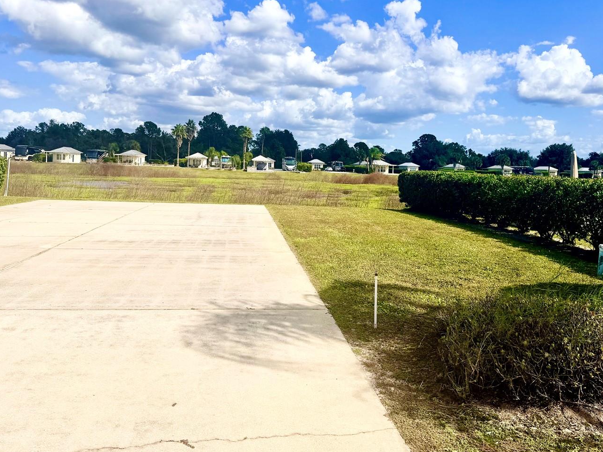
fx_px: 523
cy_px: 184
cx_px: 307
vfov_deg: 46.6
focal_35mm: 30
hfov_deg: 60.0
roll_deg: -2.0
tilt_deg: -1.5
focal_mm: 6.76
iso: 80
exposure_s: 1/10309
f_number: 1.78
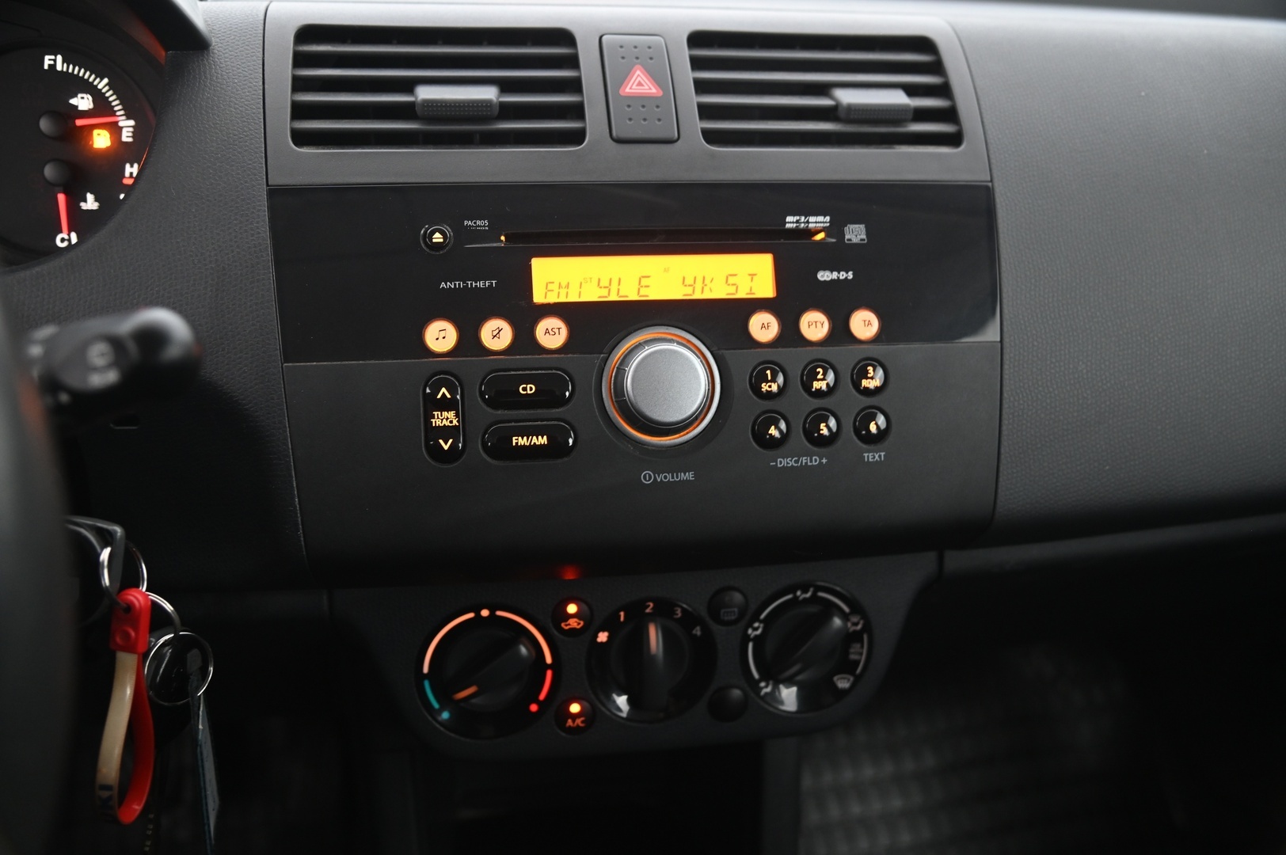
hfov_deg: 55.8
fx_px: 1214
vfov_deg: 38.8
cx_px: 643
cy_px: 428
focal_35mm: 34
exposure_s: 1/10
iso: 2000
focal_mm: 34
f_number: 4
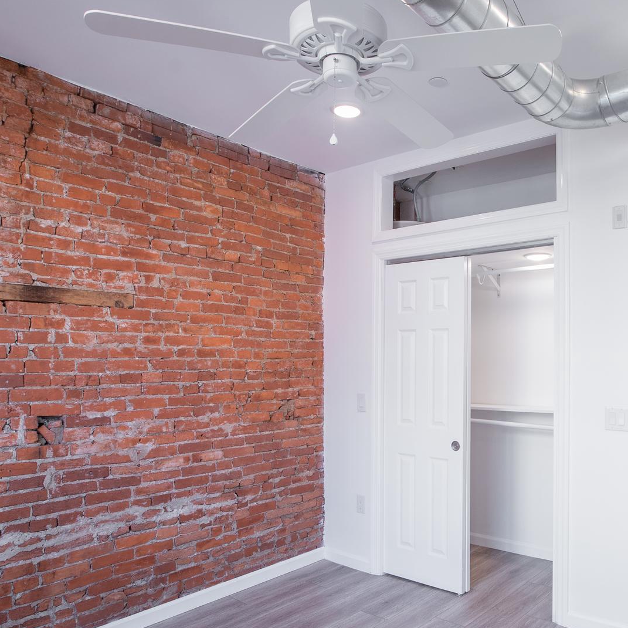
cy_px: 359
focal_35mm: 26
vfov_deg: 60.7
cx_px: 450
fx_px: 534
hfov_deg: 58.6
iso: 400
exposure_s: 1/50
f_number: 6.3
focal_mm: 16
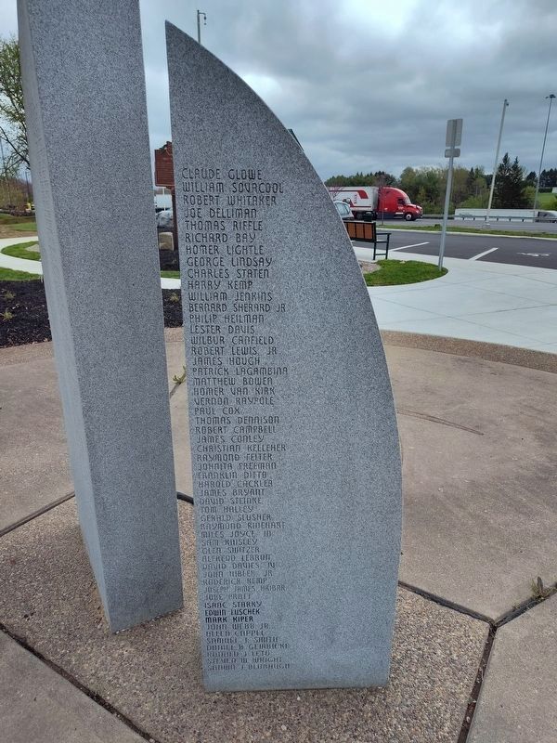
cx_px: 278
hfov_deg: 58.9
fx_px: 493
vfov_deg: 73.9
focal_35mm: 23
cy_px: 372
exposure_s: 1/1722
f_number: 1.8
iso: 100
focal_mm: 5.56
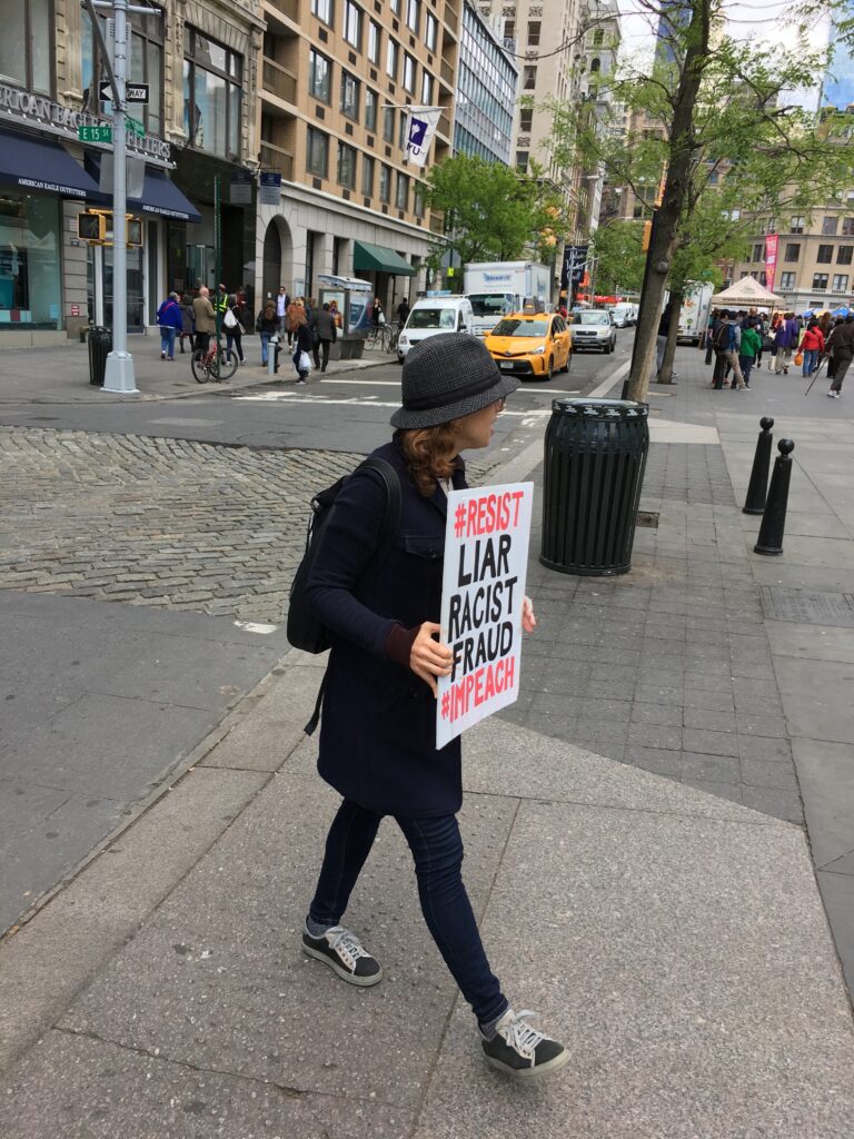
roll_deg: -3.2
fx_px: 954
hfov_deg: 48.2
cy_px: 570
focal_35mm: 29
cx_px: 427
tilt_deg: -16.8
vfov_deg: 61.7
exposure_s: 1/444
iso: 25
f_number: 2.2
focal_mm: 4.15
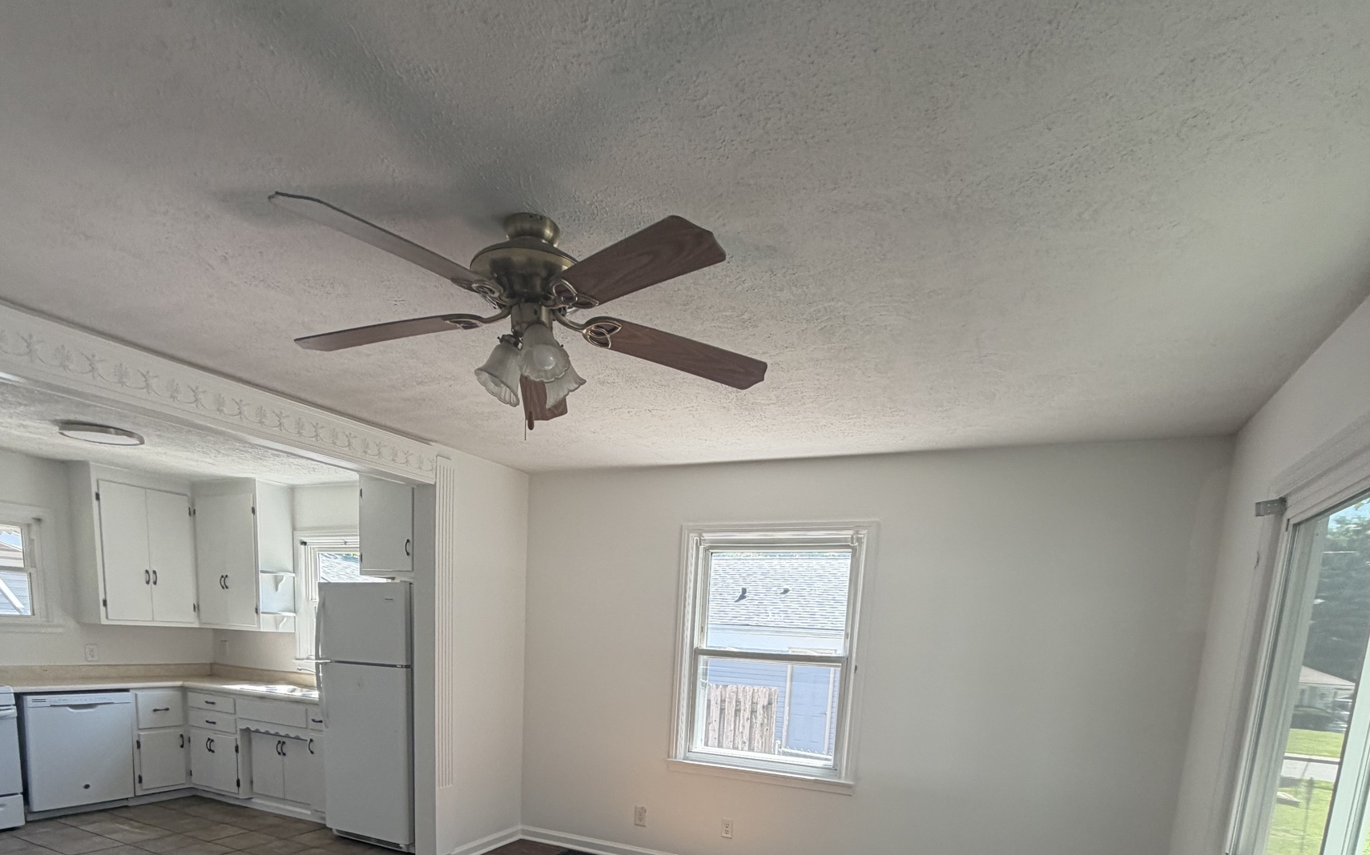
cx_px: 681
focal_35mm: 20
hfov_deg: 85.1
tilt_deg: -9.6
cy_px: 760
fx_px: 747
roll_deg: -5.9
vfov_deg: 52.8
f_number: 2.2
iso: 80
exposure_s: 1/121
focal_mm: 2.22
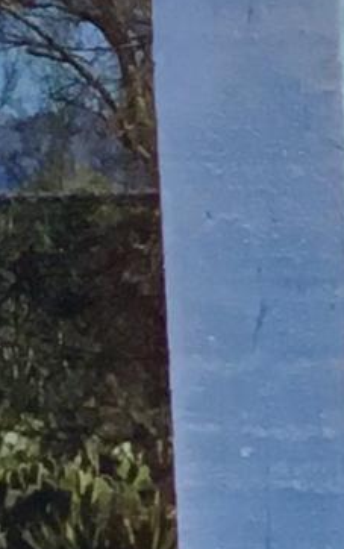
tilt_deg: -3.4
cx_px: 2147
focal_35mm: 272
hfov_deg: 3.9
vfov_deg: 7.7
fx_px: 4070
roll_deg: +2.2
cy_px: 596
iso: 25
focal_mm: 3.3
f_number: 2.4
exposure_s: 1/166
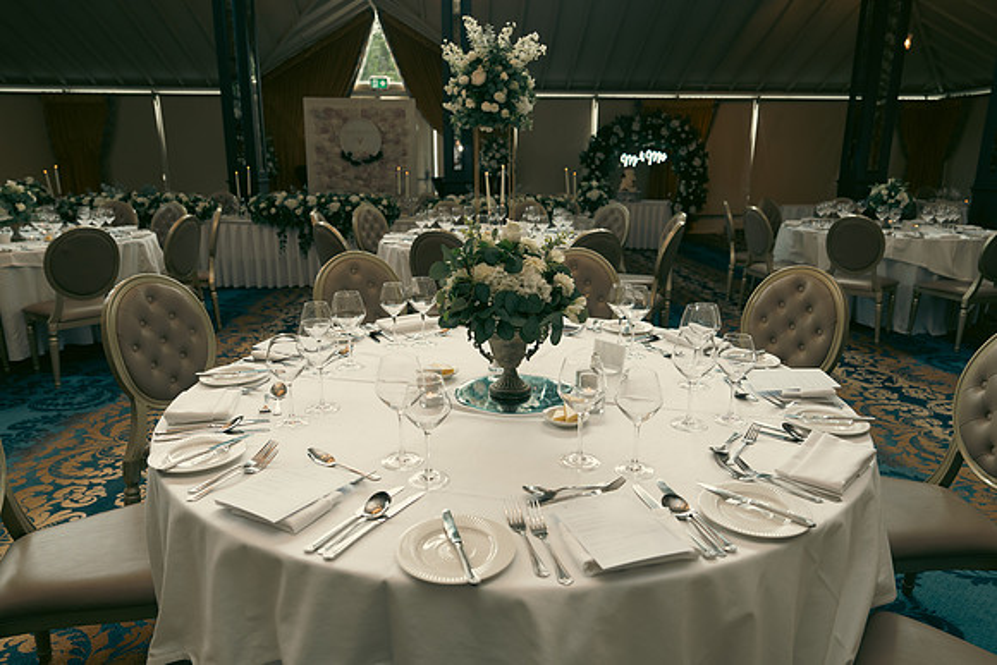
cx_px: 498
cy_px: 332
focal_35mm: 24
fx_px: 665
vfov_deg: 53.2
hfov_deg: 73.7
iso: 320
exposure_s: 1/160
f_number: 3.5
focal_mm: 24
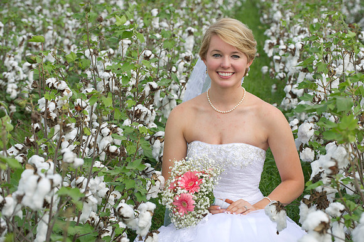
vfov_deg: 11.0
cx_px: 182
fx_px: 1263
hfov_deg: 16.4
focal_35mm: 125
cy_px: 121
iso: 160
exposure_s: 1/125
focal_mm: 125
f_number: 7.1
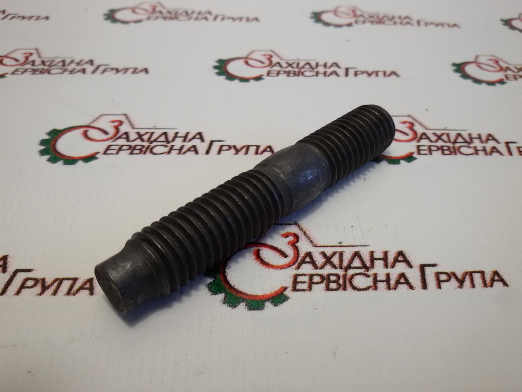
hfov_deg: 58.4
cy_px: 196
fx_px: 467
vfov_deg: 45.4
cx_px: 261
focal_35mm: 31
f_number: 2.4
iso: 64
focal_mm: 2.93
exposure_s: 1/100
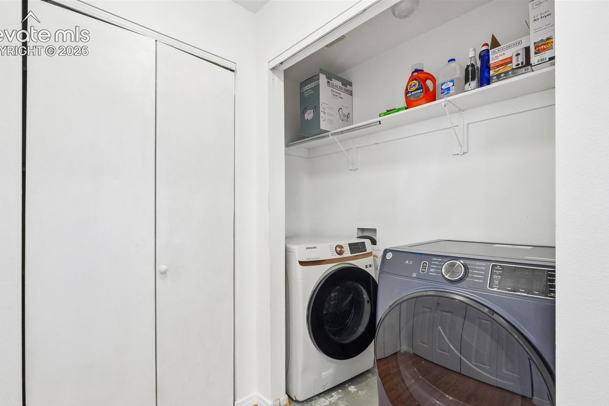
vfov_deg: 73.7
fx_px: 271
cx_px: 291
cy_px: 216
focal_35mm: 16
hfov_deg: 96.7
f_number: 8
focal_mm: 10
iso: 800
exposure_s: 1/2.5
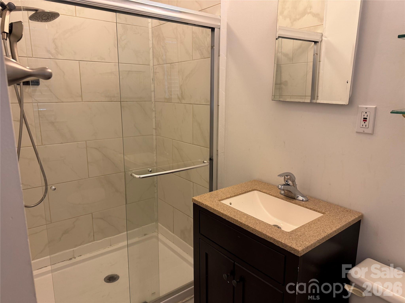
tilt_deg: -12.0
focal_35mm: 24
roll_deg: -0.1
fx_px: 281
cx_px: 202
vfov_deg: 56.8
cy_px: 152
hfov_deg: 71.6
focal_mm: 6.76
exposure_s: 1/120
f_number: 1.78
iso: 200
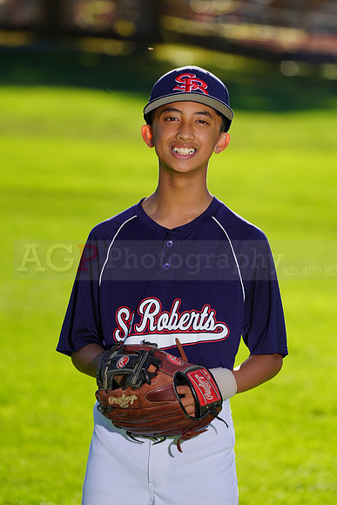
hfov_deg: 4.1
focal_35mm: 336
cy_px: 252
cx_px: 168
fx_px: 4715
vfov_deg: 6.1
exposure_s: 1/250
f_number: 8
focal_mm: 336
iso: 100
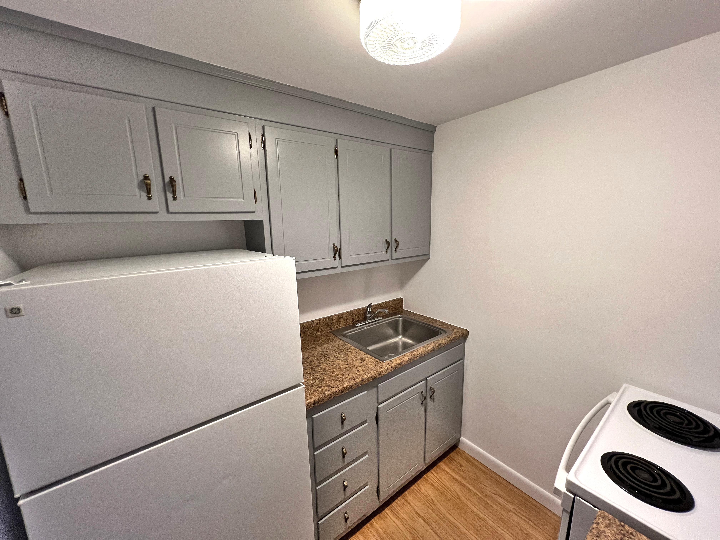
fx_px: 270
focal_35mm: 13
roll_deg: +1.9
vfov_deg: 89.9
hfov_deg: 106.2
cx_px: 360
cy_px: 270
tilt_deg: -10.0
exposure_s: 1/78
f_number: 1.8
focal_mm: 1.57
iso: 250
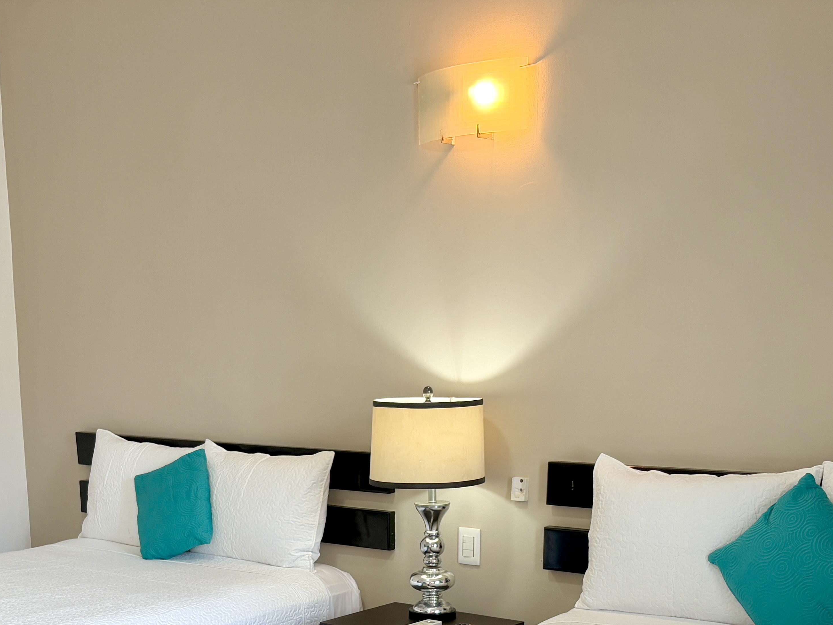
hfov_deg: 37.4
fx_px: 1227
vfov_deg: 27.2
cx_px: 362
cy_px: 606
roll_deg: +1.0
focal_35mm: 51
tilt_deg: -12.1
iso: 64
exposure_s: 1/120
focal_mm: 5.96
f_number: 1.6
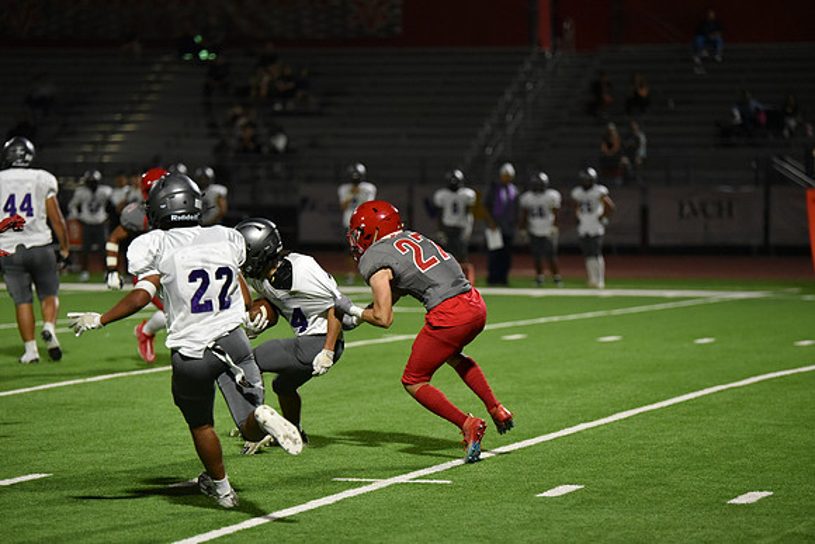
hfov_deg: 12.1
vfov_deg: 8.1
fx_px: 3849
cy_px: 272
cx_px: 408
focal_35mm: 170
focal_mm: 170
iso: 5600
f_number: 2.8
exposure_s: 1/1000
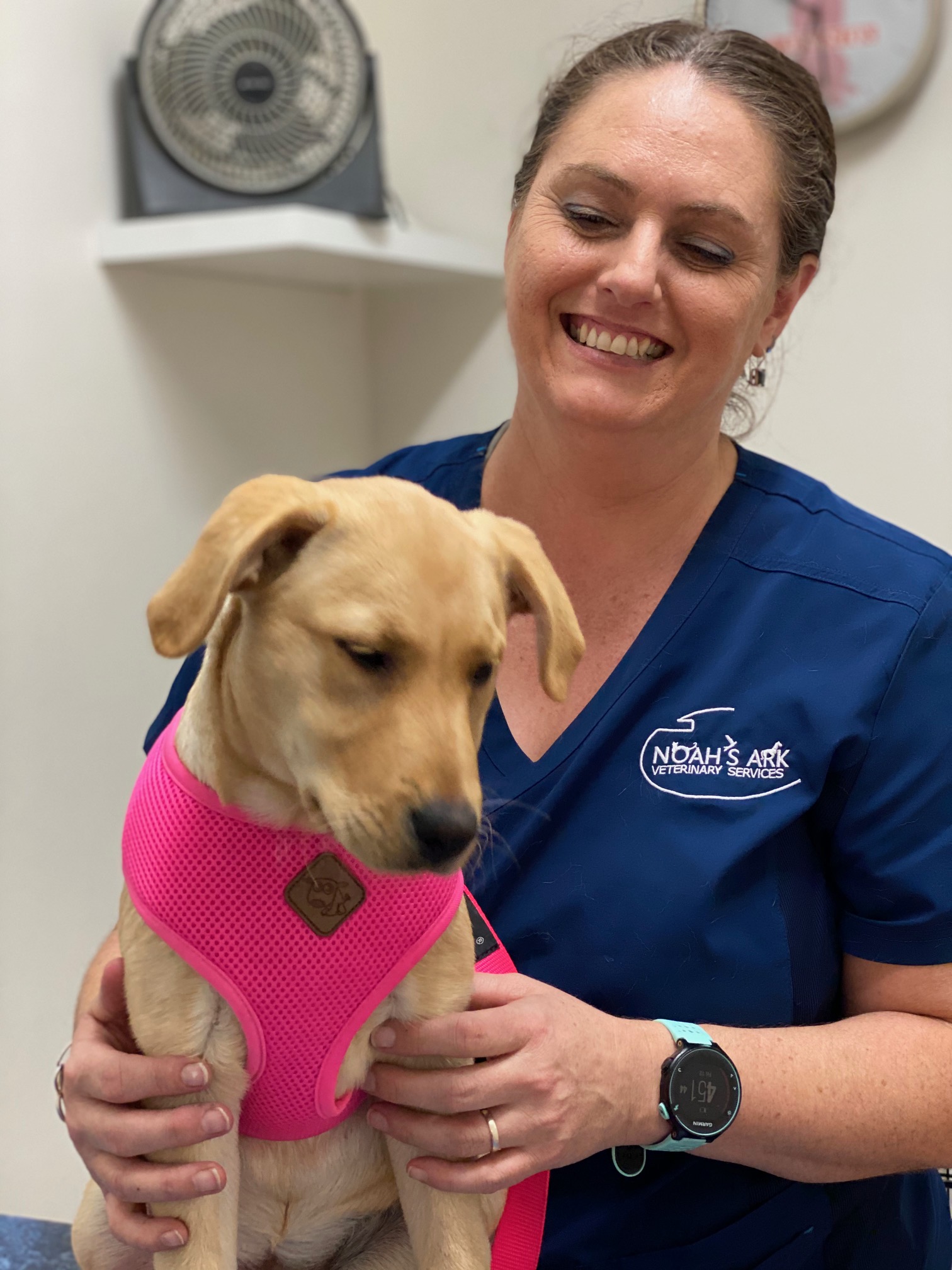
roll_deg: +2.4
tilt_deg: -5.0
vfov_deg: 36.8
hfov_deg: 28.0
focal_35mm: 52
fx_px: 1907
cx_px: 476
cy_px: 635
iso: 125
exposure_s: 1/33
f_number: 2
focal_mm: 6
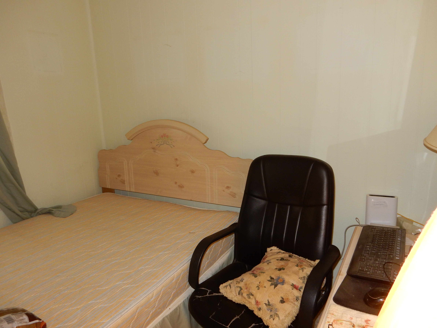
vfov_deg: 54.9
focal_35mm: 25
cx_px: 218
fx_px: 316
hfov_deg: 69.4
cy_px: 164
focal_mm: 4.5
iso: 200
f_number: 3.7
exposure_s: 1/30
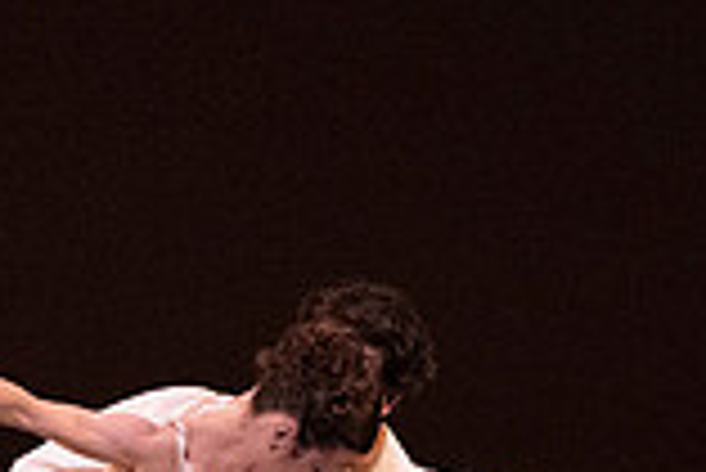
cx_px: 126
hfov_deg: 1.7
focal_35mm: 1239
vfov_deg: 1.1
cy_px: 820
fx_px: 24320
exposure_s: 1/400
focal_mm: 336
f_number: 5.6
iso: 20000
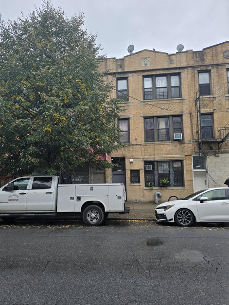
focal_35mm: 25
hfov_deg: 54.9
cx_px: 109
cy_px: 157
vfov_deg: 69.4
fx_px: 221
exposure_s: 1/180
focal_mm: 6.3
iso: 20
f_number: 1.7
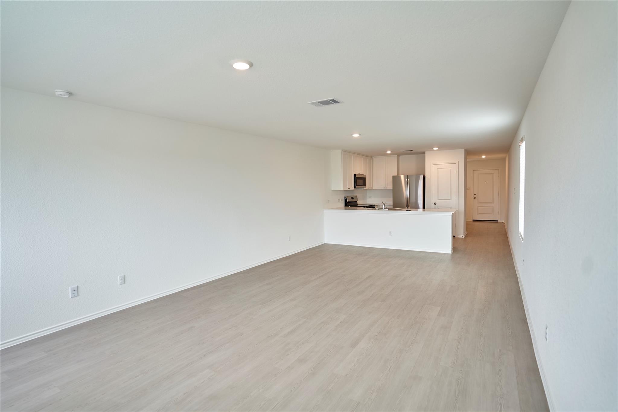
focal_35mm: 18
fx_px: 309
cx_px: 309
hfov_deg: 90.0
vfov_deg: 67.4
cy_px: 206
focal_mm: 18
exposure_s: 1/100
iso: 320
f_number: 2.8
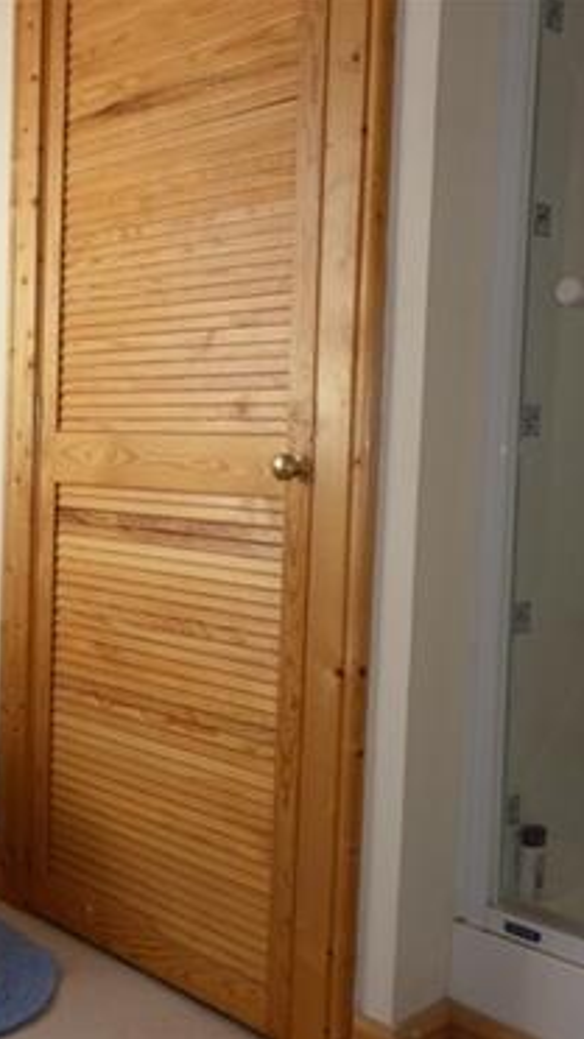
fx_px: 1130
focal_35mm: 41
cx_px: -11
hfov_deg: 27.2
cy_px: 518
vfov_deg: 49.4
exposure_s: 1/160
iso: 80
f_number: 2.8
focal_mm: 5
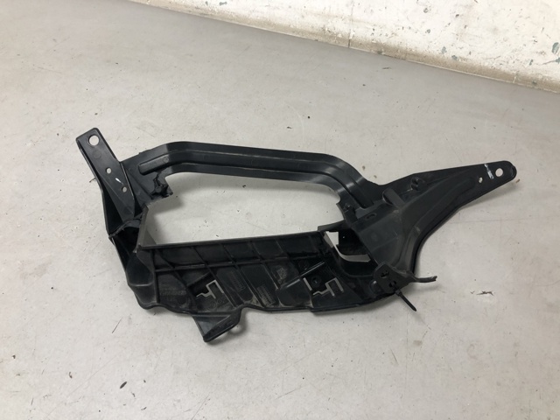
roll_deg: +2.7
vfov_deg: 49.7
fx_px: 453
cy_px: 210
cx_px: 280
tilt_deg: -44.6
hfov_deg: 63.4
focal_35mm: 28
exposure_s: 1/25
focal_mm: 4
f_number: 1.8
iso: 32
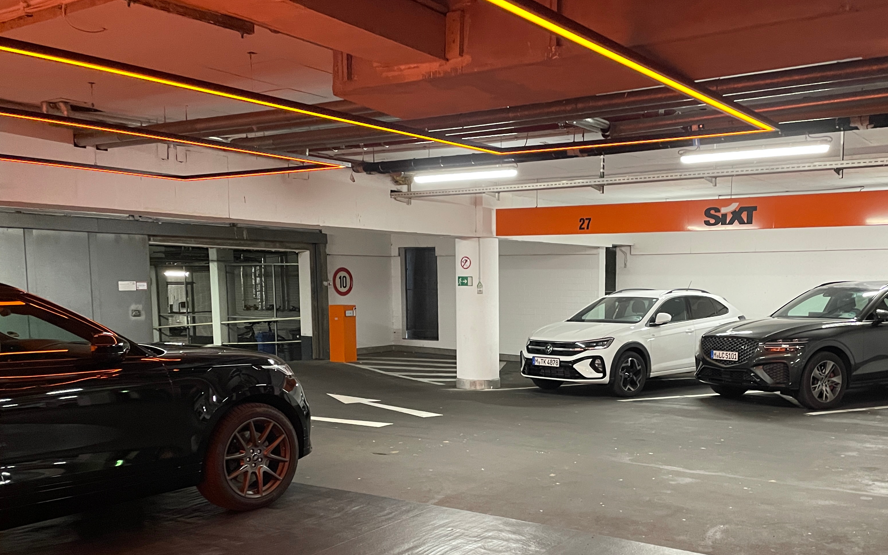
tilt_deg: -5.5
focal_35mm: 36
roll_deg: -0.2
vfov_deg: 34.8
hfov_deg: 53.7
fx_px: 871
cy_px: 391
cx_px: 528
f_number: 1.6
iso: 500
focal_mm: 4.2
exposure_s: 1/60
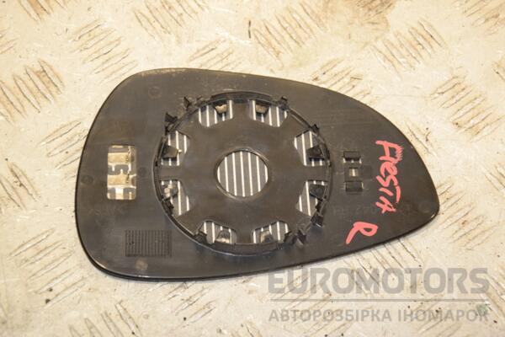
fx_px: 1389
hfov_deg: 20.6
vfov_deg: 13.8
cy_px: 168
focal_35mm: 99
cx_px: 252
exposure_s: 1/200
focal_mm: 66
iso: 800
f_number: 6.3
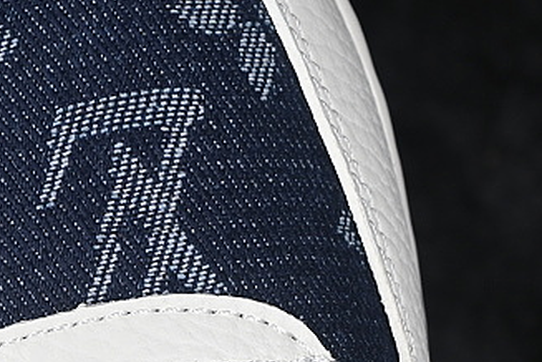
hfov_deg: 8.3
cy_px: 332
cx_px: 51
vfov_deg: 5.5
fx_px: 3733
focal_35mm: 248
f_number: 7.1
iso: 160
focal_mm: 50
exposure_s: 1/80
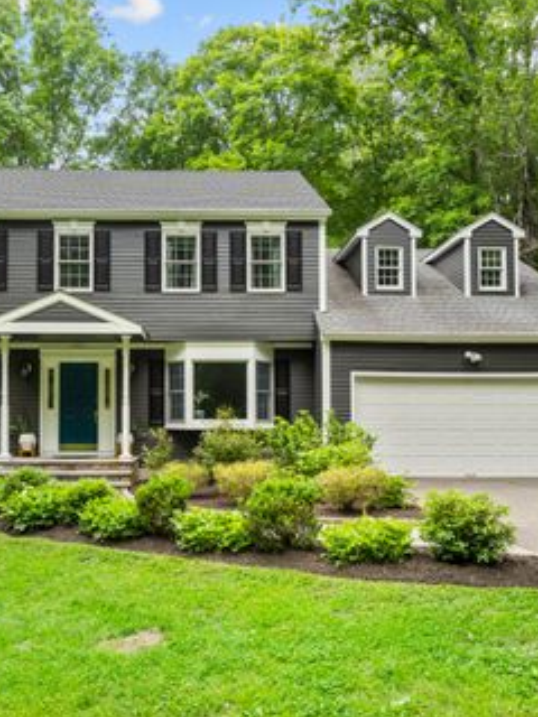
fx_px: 622
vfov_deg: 60.0
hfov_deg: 46.5
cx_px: 208
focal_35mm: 30
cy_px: 351
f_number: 9
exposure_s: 1/4
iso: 200
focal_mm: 20
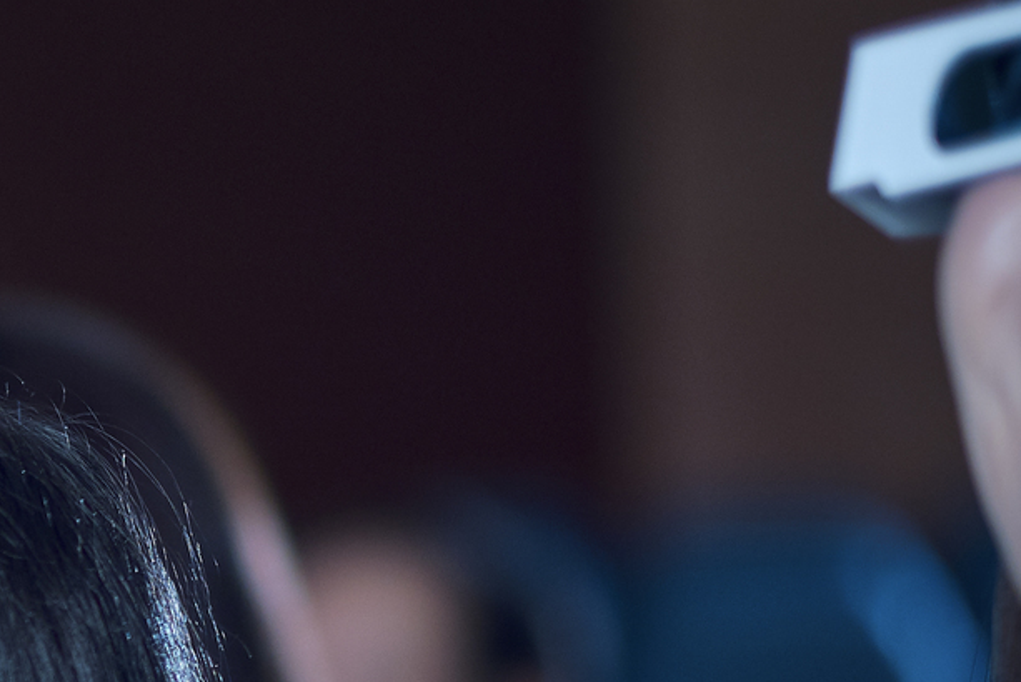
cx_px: -585
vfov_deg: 5.0
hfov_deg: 7.4
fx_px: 7772
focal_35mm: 274
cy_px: 1006
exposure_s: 1/200
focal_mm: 56
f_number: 1.4
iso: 200
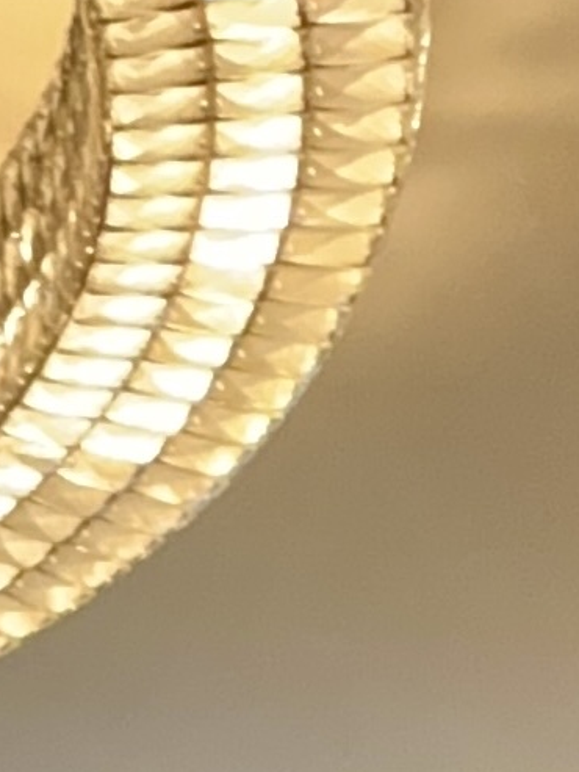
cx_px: -399
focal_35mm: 188
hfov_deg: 7.7
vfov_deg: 9.8
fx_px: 4191
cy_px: 1569
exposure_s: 1/50
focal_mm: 2.69
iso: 320
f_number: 1.9
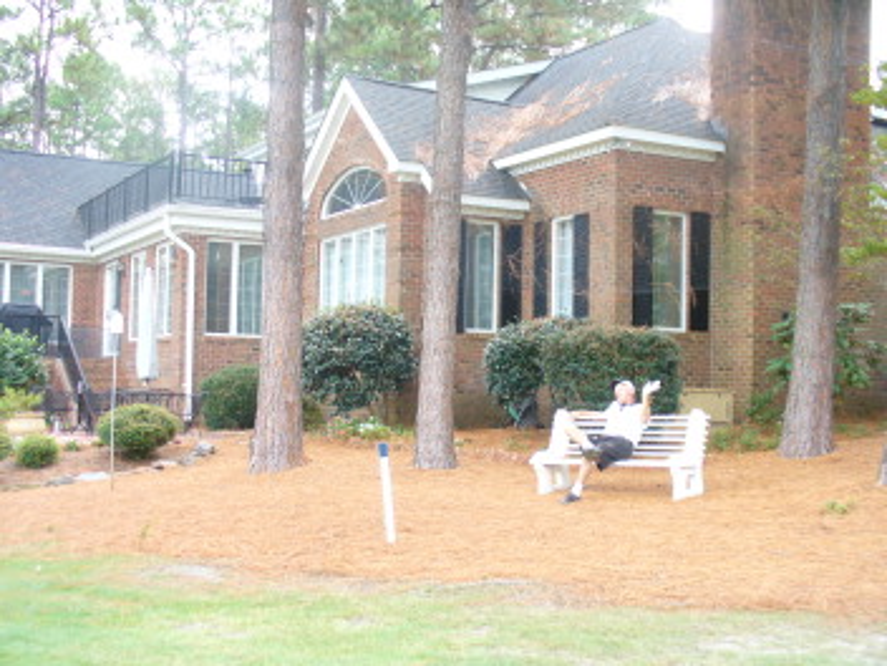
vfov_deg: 30.3
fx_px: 1230
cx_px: 444
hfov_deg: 39.7
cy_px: 333
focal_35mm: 48
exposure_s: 1/80
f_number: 3
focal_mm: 7.9
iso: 80
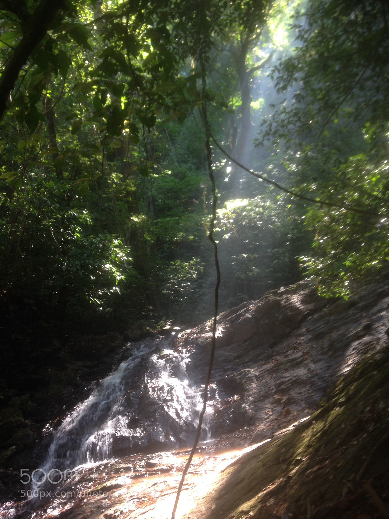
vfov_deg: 55.4
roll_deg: +9.8
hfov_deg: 42.9
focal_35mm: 33
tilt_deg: +13.8
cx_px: 194
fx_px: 494
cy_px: 260
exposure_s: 1/24
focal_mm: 4.12
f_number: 2.4
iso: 50
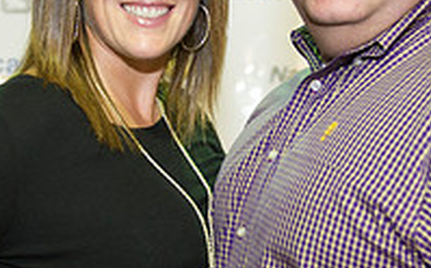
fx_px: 1185
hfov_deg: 20.6
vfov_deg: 12.9
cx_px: 186
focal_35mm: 101
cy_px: 162
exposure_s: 1/60
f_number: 2.8
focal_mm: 34
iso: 1250
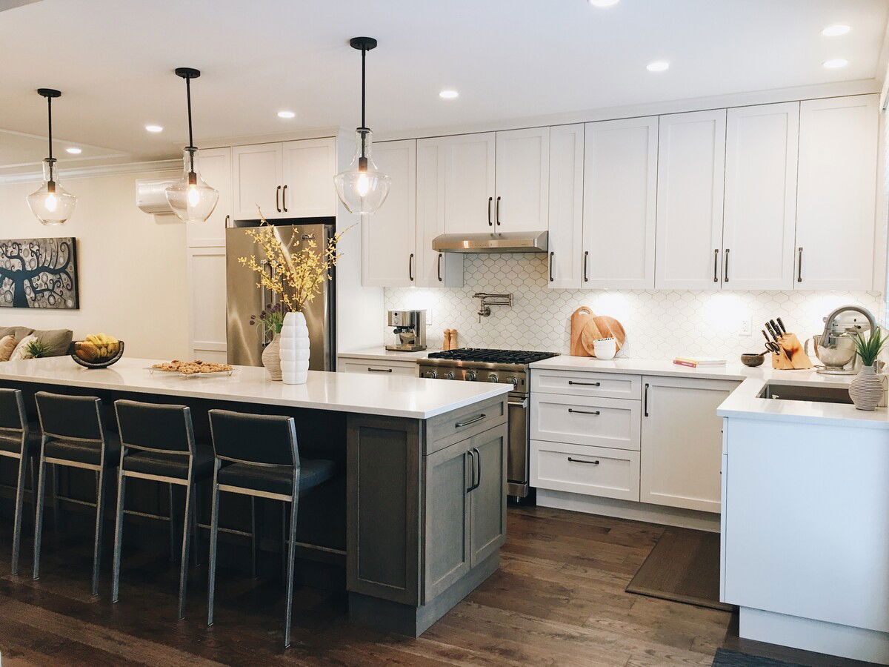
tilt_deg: -2.2
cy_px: 334
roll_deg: -0.3
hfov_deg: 61.7
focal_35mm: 29
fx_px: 745
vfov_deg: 48.2
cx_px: 444
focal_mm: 4.15
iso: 32
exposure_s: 1/15
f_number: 2.2
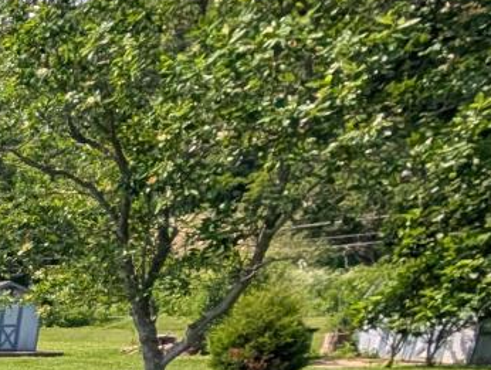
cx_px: -507
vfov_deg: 23.5
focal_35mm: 52
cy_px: 529
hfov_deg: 19.0
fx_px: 739
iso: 55
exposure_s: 1/3663
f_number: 1.7
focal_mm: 2.02
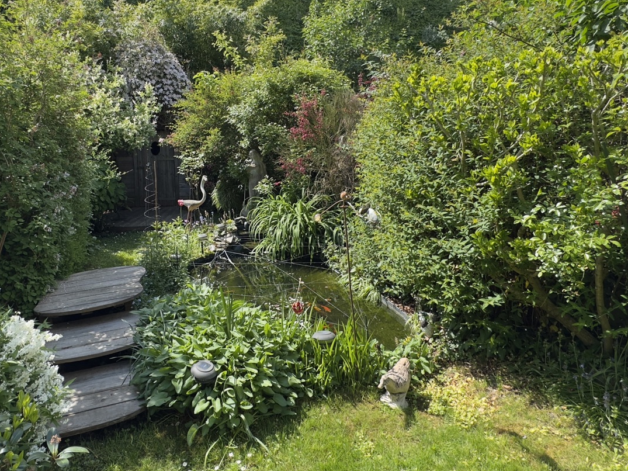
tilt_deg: -3.2
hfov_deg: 68.7
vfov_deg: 54.1
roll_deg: +1.3
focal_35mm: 25
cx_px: 253
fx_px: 453
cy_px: 172
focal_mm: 2.22
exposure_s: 1/515
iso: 50
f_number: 2.2
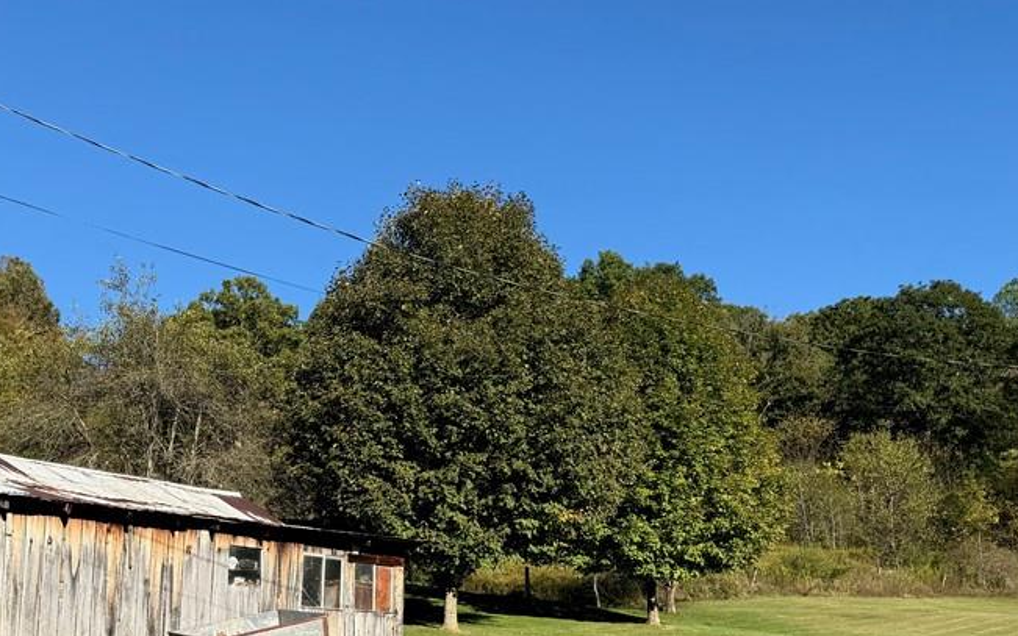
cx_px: 333
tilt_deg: +9.0
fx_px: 1110
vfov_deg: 30.6
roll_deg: +1.3
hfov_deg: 48.4
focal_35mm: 40
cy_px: 567
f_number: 1.78
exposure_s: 1/2907
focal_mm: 6.76
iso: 80
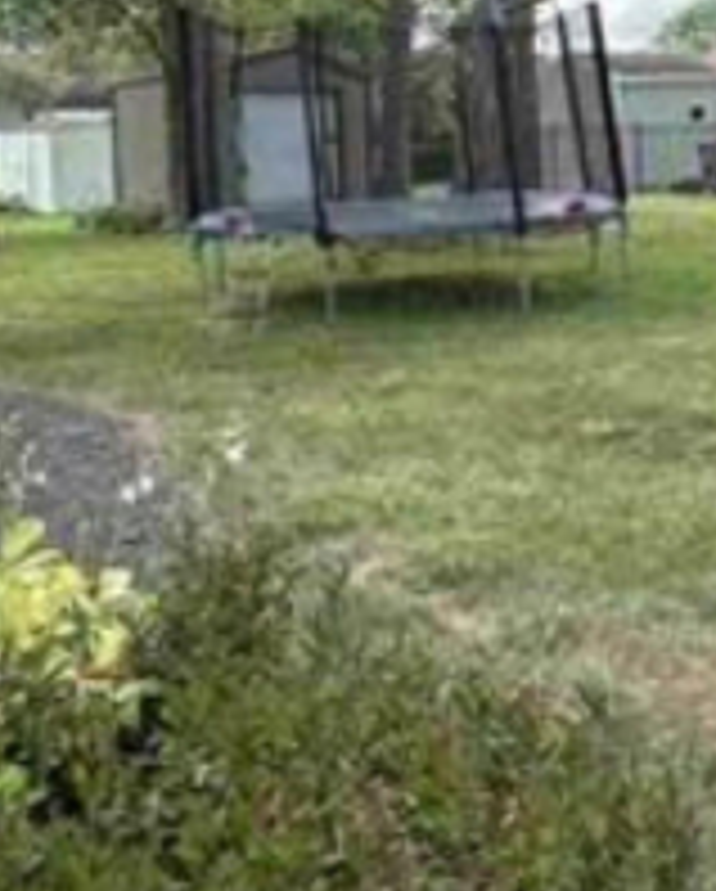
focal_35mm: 46
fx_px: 1216
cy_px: 189
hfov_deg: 31.8
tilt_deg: -2.9
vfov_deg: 38.9
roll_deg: +1.4
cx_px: 585
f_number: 2.2
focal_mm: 2.22
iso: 40
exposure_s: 1/443
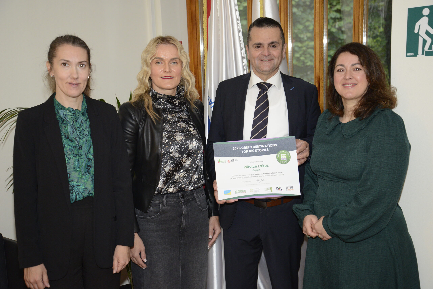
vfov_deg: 26.0
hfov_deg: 38.2
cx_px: 216
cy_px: 144
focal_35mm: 52
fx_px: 626
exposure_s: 1/60
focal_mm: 52
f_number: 4.5
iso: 2000
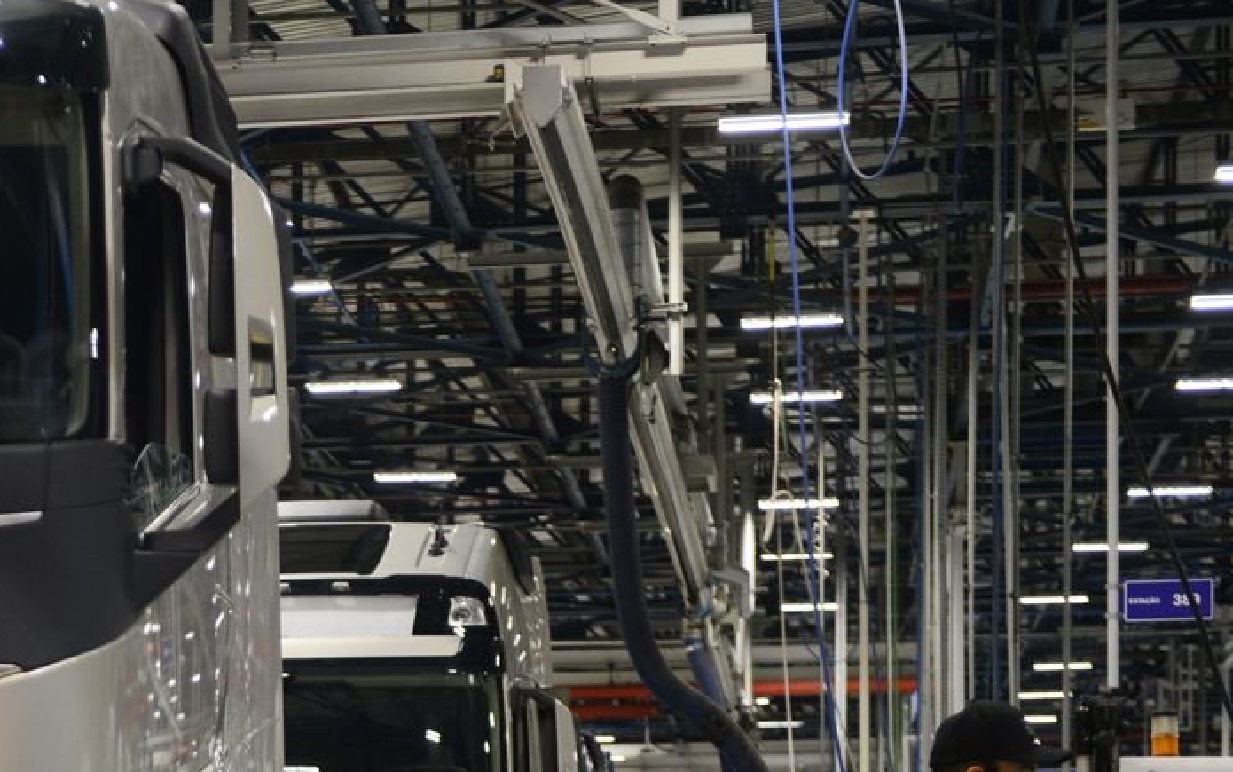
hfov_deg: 15.0
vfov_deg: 9.5
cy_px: 920
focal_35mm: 136
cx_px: -112
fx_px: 4572
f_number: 2.8
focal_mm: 58
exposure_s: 1/125
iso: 800
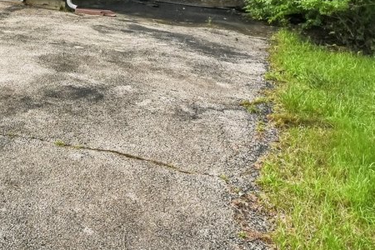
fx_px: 562
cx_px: -100
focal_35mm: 54
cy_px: -148
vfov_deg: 20.5
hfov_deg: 30.1
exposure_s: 1/1250
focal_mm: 10
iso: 500
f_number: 8
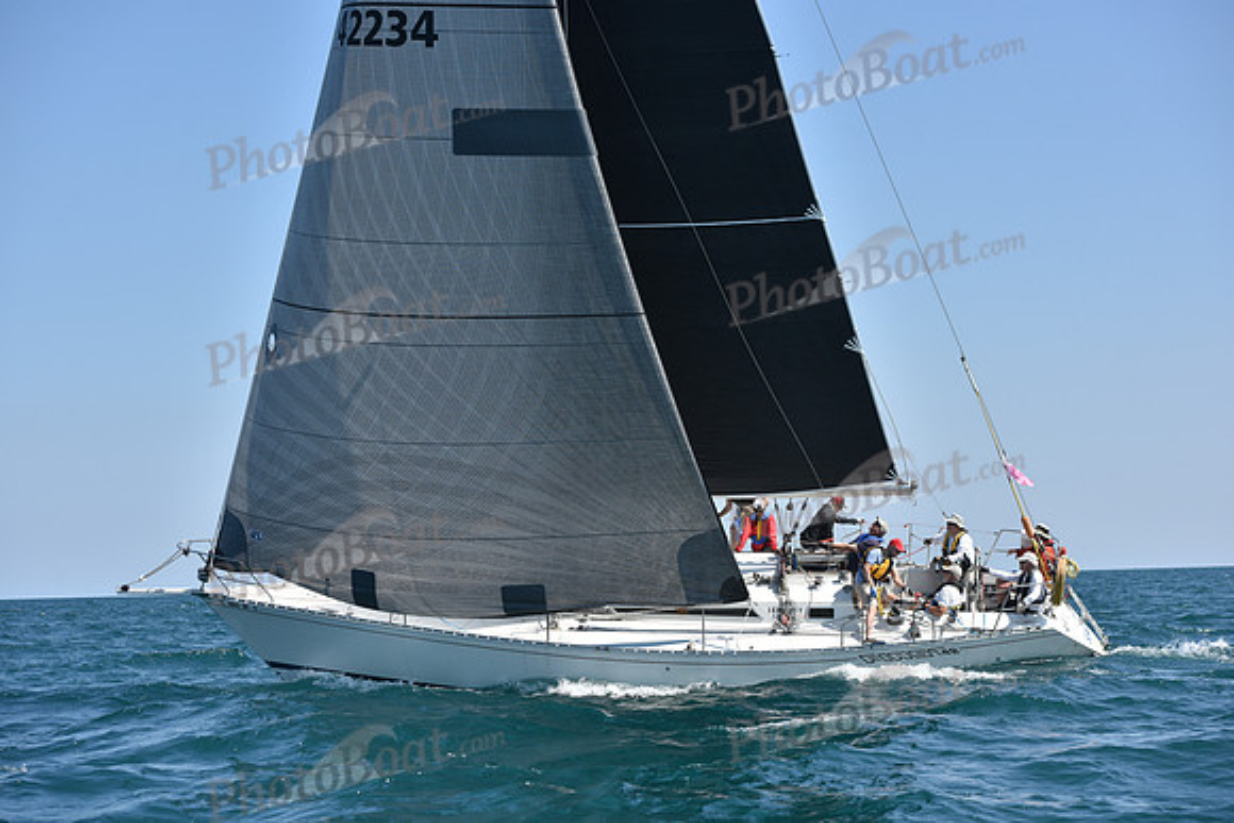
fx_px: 2400
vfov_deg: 19.5
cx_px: 617
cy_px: 412
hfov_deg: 28.8
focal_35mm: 70
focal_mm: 70
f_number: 5.6
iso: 250
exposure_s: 1/1600
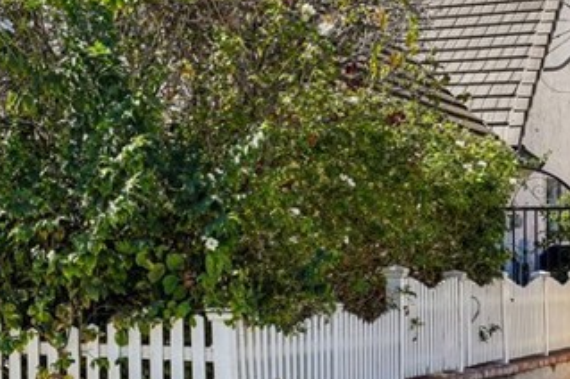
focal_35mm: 106
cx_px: -252
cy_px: 198
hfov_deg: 17.6
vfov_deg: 12.9
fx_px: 1677
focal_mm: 33
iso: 100
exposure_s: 1/500
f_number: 8
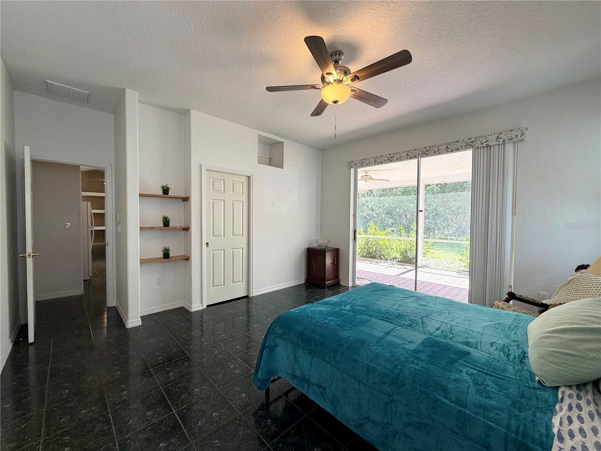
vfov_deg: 85.7
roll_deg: -0.3
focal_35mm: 14
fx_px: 243
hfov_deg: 102.1
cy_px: 226
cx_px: 300
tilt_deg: -1.9
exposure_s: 1/120
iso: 160
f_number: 2.2
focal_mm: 2.22
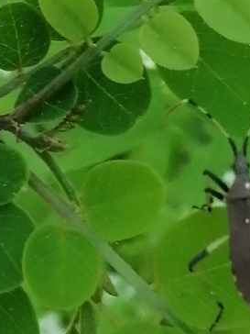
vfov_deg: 10.8
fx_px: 1762
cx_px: 212
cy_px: 159
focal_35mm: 183
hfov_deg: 8.1
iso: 100
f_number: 1.8
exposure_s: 1/180
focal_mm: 3.46
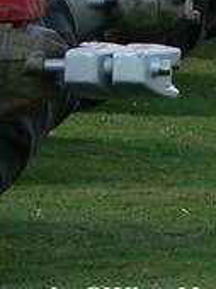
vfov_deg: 4.0
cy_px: -180
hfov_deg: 3.0
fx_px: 4129
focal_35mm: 495
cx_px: 503
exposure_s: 1/160
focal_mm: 17.4
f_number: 4
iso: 80
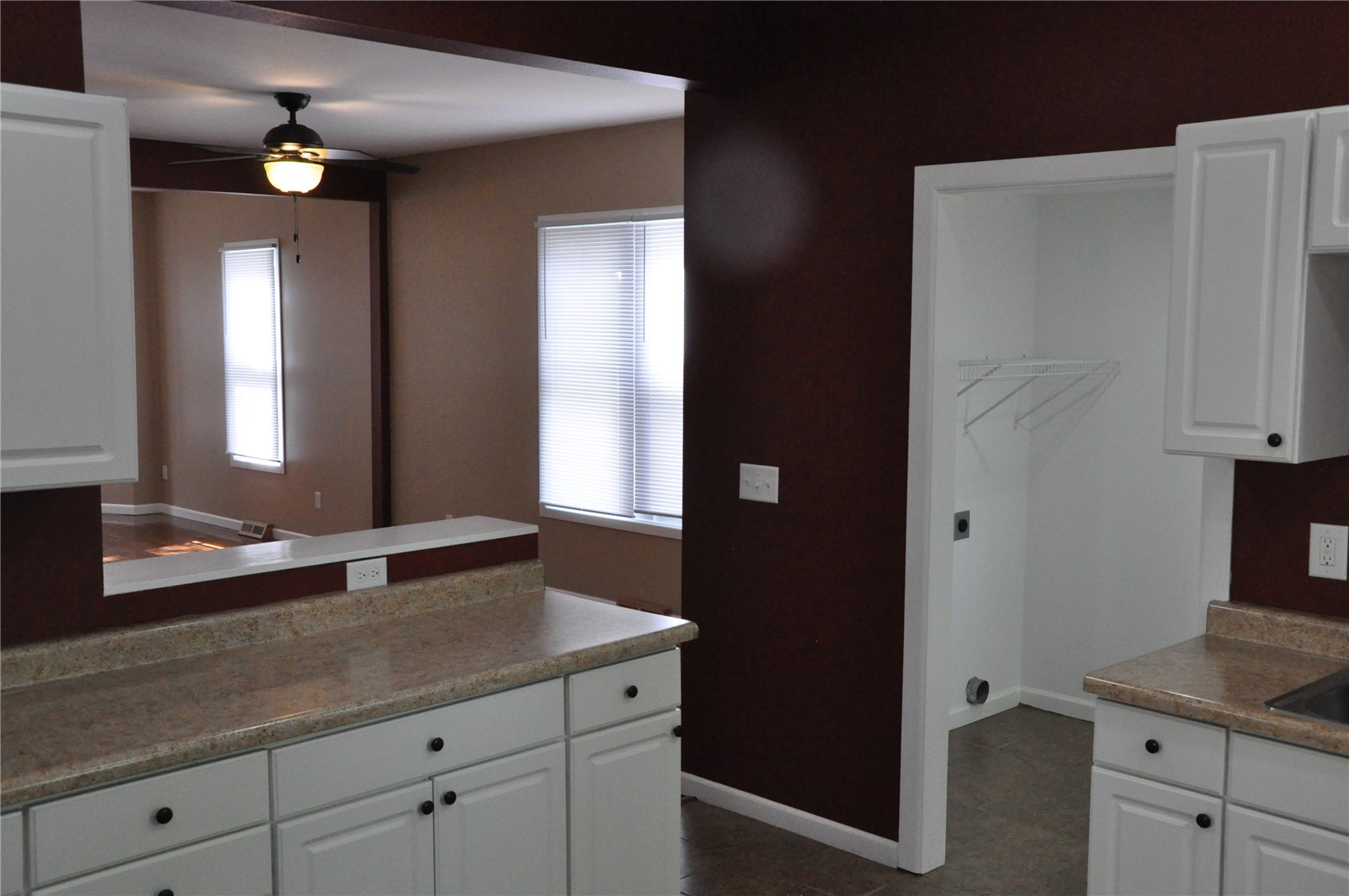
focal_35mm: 38
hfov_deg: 51.3
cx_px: 674
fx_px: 1403
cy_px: 448
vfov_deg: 35.4
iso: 3200
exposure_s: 1/200
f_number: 7.1
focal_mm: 25
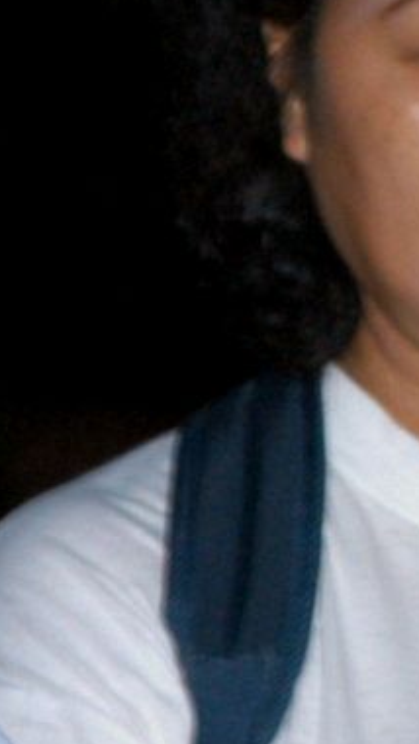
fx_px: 16813
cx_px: 2091
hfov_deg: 1.4
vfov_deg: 2.5
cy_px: -74
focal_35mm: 852
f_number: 5.6
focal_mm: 92
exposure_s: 1/60
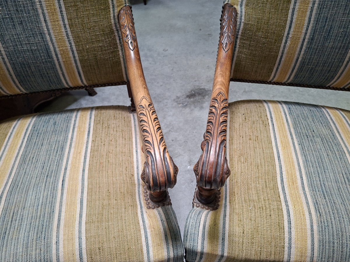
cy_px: 131
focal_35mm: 23
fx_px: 233
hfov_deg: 73.9
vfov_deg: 58.9
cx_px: 175
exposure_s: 1/50
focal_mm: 5.54
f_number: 1.8
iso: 250
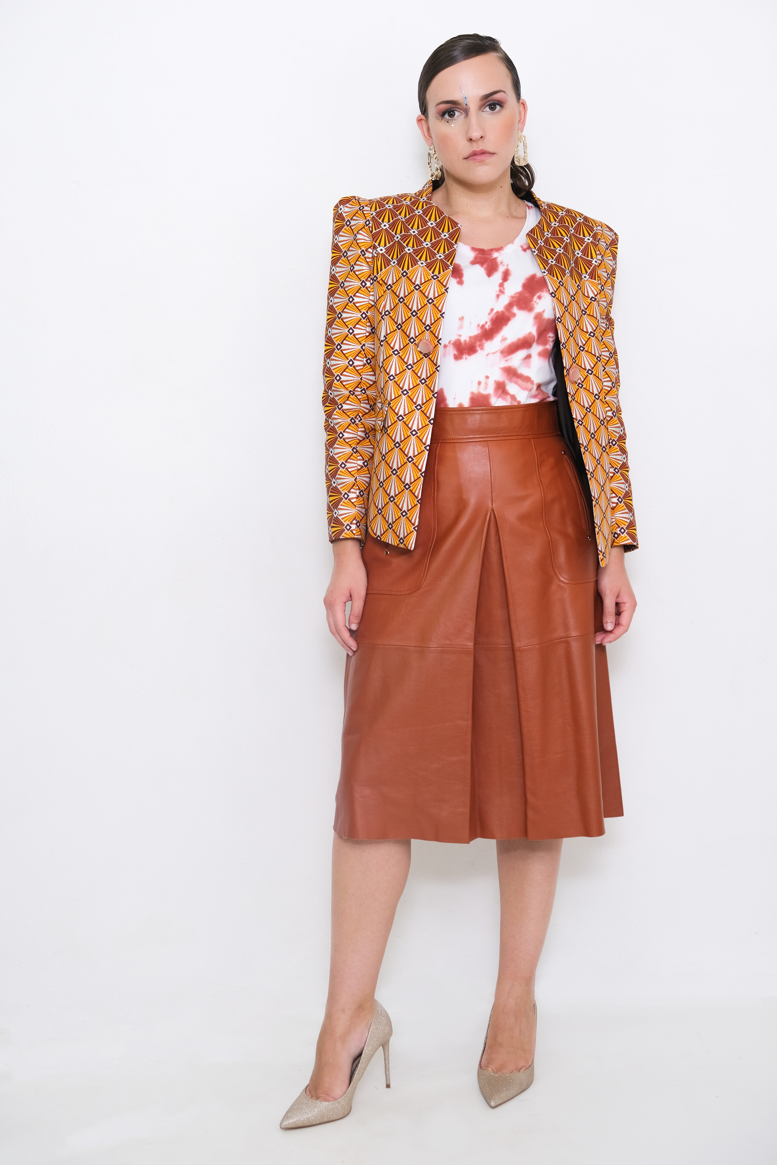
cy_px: 582
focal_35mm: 49
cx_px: 388
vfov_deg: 40.3
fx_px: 1586
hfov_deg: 27.5
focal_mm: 32.9
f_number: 4.5
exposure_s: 1/180
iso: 200
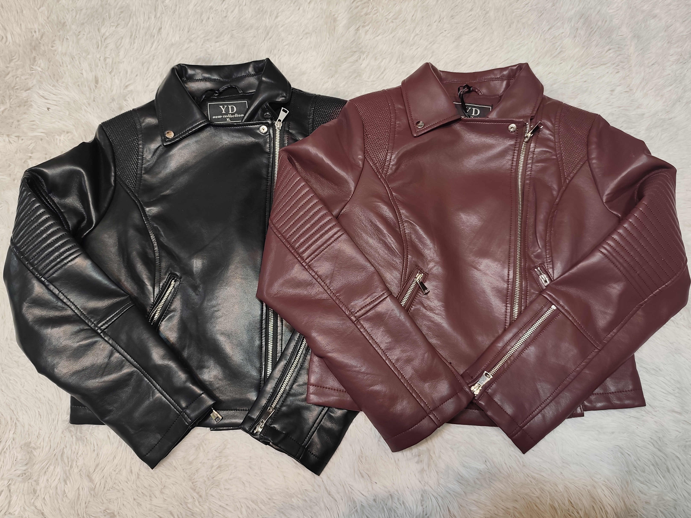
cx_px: 346
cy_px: 264
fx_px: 479
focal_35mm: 24
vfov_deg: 56.8
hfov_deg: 71.6
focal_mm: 6.19
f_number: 1.65
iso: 160
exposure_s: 1/50
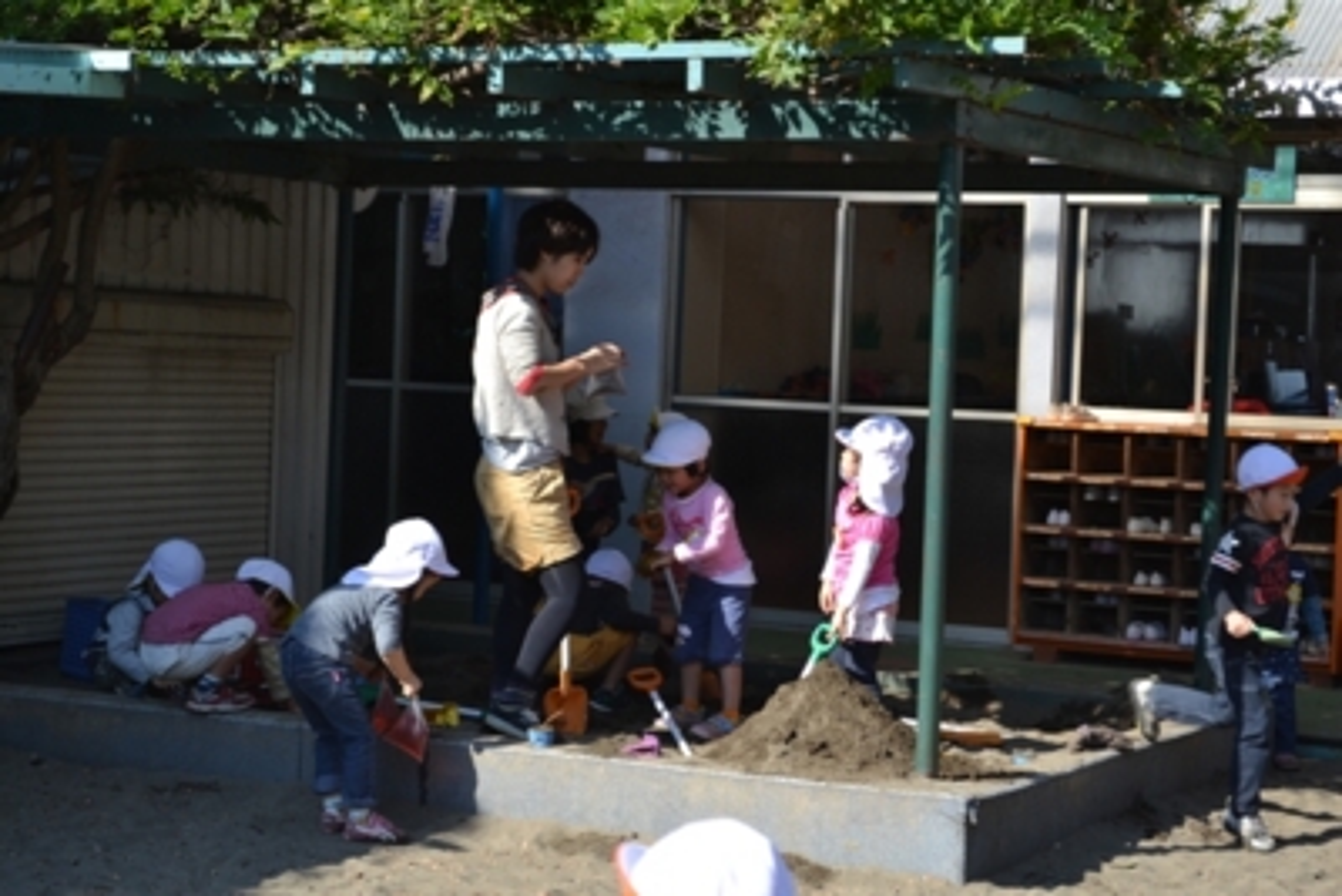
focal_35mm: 82
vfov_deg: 16.6
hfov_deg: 24.6
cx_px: 671
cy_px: 448
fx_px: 3076
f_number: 6.3
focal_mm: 55
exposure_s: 1/160
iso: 100
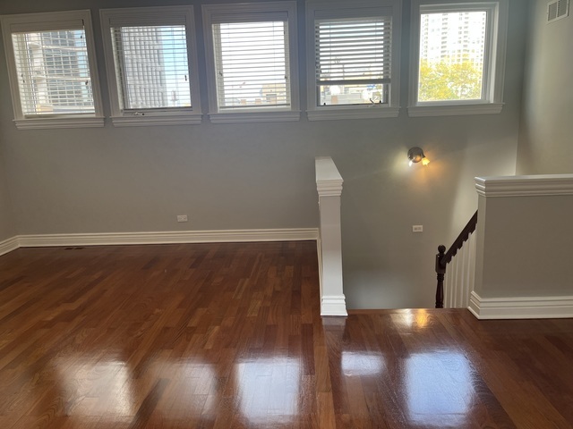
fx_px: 430
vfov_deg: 53.1
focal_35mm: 26
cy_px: 214
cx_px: 286
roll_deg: +2.2
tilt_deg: -12.3
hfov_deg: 67.3
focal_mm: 5.1
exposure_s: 1/133
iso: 64
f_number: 1.6
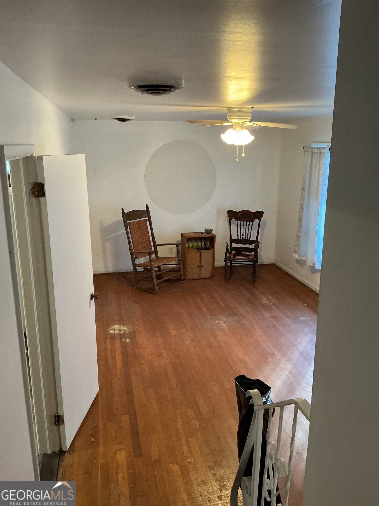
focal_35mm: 29
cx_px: 190
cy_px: 253
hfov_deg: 48.2
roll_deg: +0.1
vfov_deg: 61.7
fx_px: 423
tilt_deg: -15.1
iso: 200
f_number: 1.8
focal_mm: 3
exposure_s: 1/40
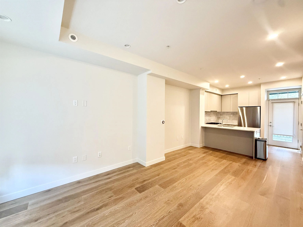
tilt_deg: +0.0
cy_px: 114
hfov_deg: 102.1
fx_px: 123
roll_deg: -0.4
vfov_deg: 85.7
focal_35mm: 14
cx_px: 152
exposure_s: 1/60
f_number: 2.2
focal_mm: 2.22
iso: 250
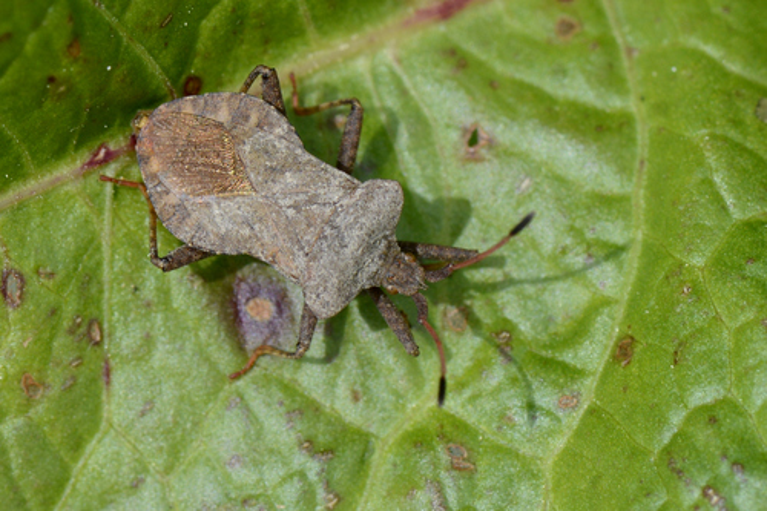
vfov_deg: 13.0
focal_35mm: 105
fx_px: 2236
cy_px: 256
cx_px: 384
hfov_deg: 19.5
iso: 400
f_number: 10
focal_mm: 105
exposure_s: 1/400
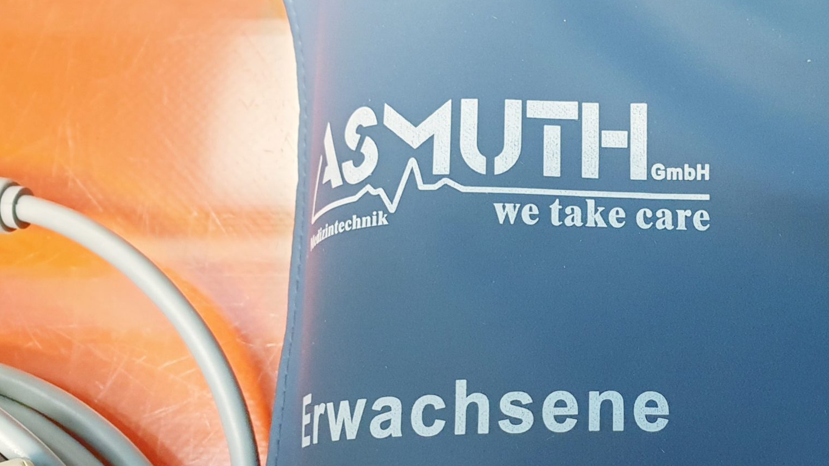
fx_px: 1055
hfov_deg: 40.9
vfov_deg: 24.8
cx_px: 674
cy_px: 309
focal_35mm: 48
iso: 320
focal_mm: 4.3
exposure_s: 1/50
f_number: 2.4
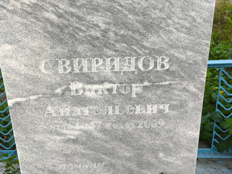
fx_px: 335
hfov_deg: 38.2
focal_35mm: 50
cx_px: 116
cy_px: 87
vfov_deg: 29.1
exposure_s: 1/100
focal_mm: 4.71
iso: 80
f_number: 1.7
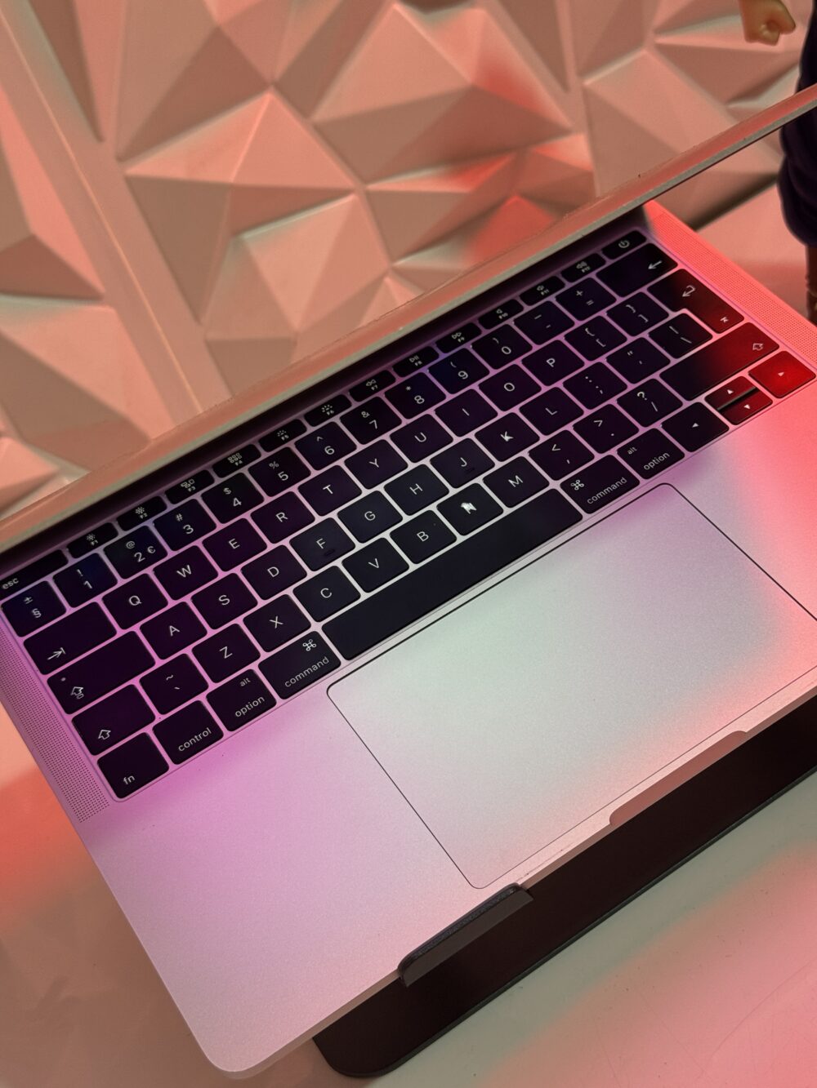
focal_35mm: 48
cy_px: 544
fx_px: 1510
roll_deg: +23.9
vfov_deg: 39.7
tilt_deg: -28.0
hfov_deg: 30.3
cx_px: 408
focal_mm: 6.76
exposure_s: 1/50
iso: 125
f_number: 1.78
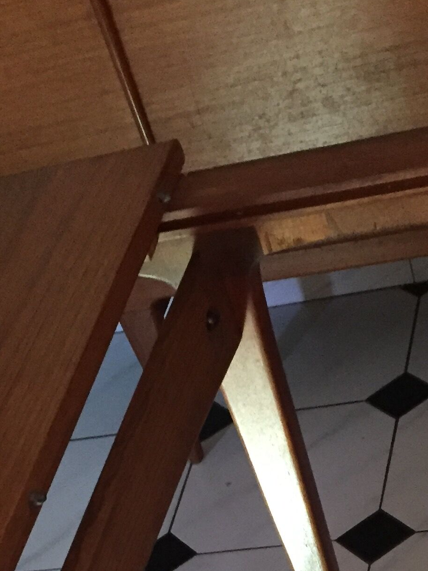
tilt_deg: -47.8
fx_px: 1286
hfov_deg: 18.8
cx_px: 289
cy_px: 765
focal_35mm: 78
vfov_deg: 22.2
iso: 250
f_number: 2.2
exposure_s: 1/25
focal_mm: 4.15
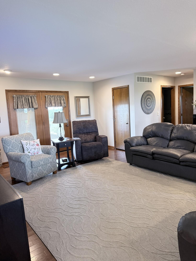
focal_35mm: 24
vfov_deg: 71.6
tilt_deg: -6.7
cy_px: 130
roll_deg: +2.4
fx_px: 181
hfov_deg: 56.8
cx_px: 98
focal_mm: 6.76
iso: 250
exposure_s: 1/60
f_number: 1.78
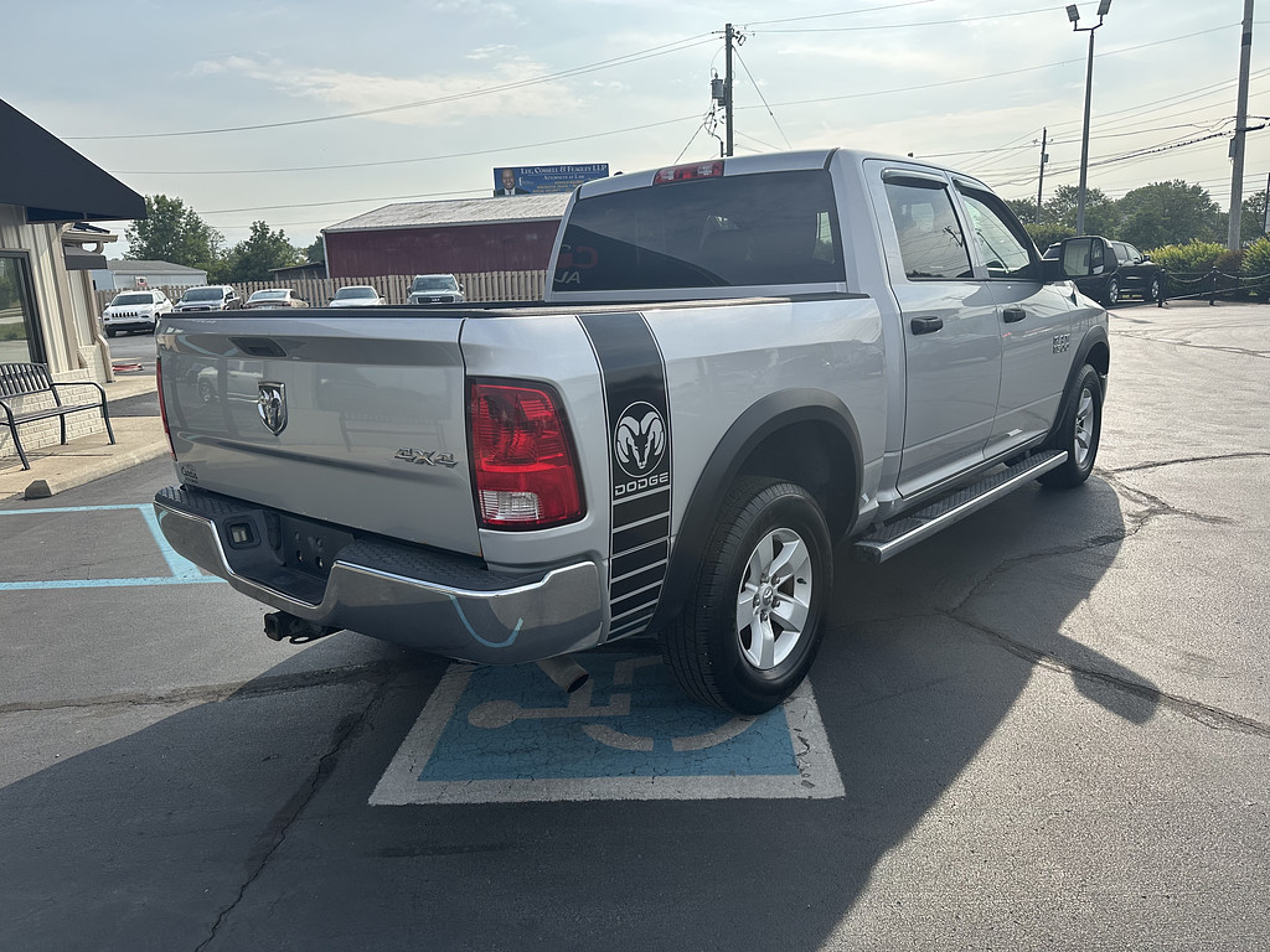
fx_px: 881
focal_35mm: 24
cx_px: 635
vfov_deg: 56.8
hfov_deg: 71.6
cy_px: 476
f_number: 1.78
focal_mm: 6.86
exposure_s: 1/4348
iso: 80
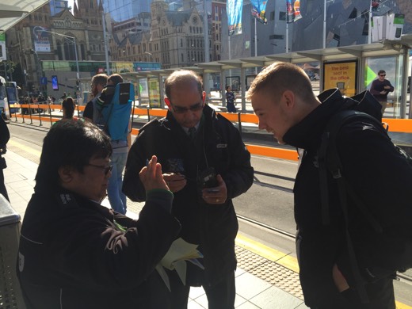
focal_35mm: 29
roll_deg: +1.2
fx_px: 345
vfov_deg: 48.2
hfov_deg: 61.7
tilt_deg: -11.1
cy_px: 154
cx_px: 206
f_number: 2.2
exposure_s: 1/670
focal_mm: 4.15
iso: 32
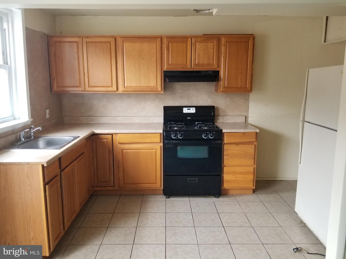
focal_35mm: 26
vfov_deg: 53.1
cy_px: 130
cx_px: 173
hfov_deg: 67.3
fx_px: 260
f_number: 1.7
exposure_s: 1/30
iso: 160
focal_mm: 4.25
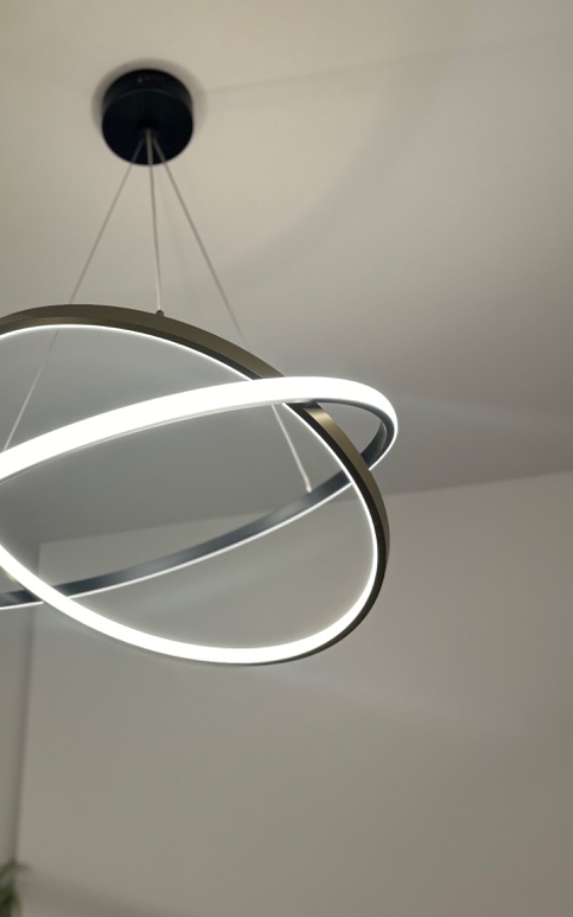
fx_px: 850
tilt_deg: +27.4
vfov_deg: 56.6
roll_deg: -0.7
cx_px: 159
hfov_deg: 36.6
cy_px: 501
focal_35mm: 34
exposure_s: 1/100
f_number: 1.78
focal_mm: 6.86
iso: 100
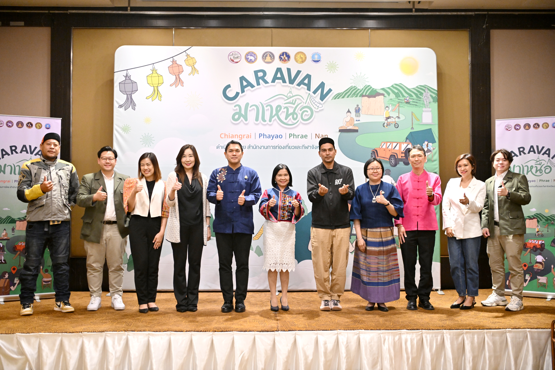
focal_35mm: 40
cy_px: 185
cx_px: 278
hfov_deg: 48.5
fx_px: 617
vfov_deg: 33.4
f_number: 2.8
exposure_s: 1/125
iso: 3200
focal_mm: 40
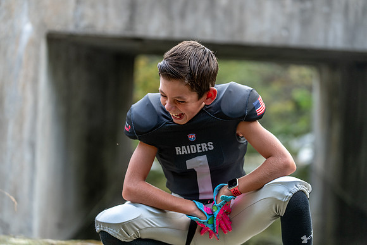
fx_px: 979
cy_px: 122
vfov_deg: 14.3
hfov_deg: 21.2
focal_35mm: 96
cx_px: 184
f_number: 2.8
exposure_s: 1/320
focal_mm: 96
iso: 500
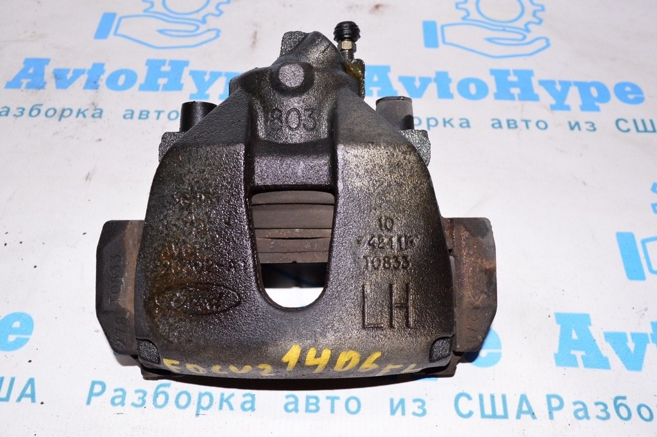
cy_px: 218
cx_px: 328
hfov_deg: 55.1
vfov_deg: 38.3
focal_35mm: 34
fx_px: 629
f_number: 8
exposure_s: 1/200
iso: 1600
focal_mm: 23
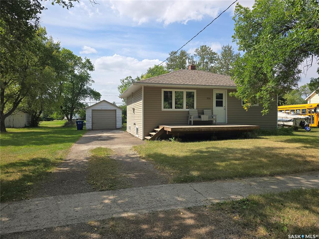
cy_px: 120
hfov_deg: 73.9
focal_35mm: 23
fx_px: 212
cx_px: 160
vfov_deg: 58.9
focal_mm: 6.3
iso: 12
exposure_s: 1/621
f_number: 1.7
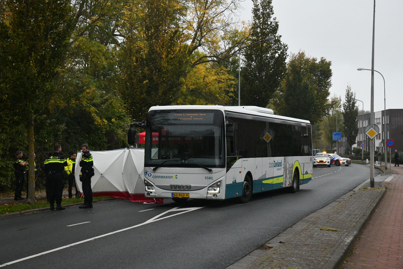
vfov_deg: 19.5
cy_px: 134
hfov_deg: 28.8
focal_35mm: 70
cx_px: 202
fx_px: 784
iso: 5000
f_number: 14
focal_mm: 70
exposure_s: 1/800
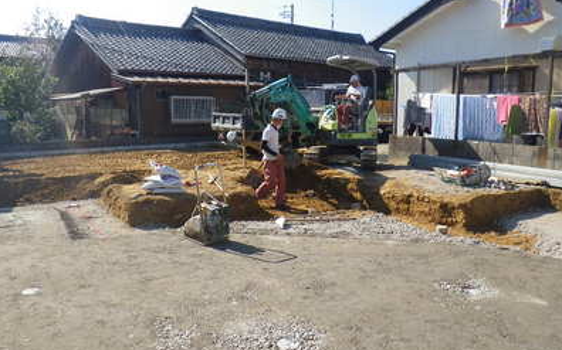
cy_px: 163
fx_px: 459
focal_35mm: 30
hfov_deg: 62.9
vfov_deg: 41.8
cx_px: 281
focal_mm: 5
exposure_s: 1/500
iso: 100
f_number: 4.2
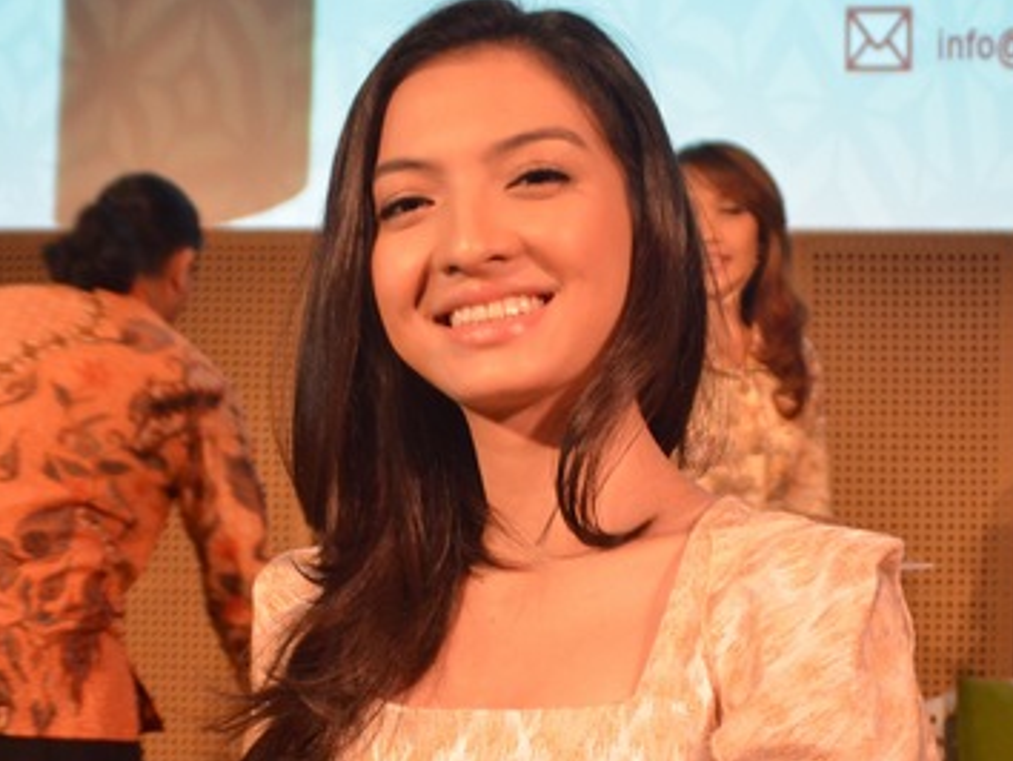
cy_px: 380
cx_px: 532
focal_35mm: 42
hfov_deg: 45.2
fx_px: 1217
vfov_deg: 34.7
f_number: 3.8
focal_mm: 25
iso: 2500
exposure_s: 1/100
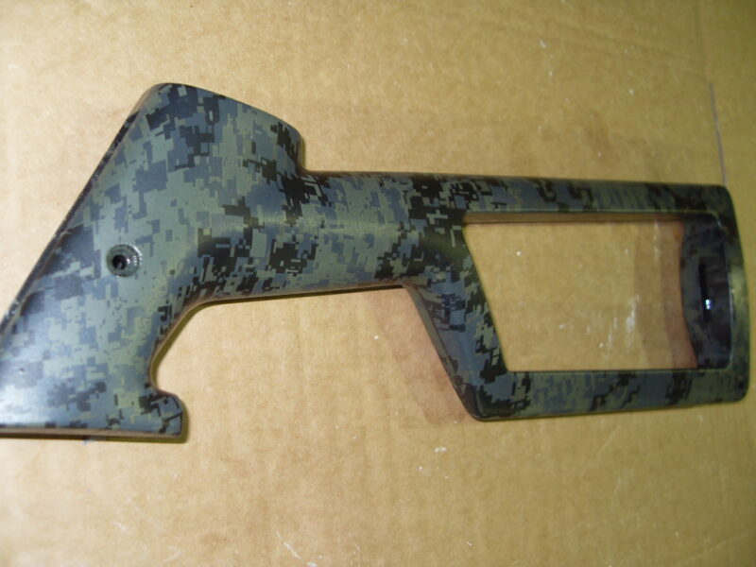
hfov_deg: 52.6
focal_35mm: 35
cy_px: 284
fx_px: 764
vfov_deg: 40.7
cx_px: 378
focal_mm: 6.3
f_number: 2.8
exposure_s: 1/45
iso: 100
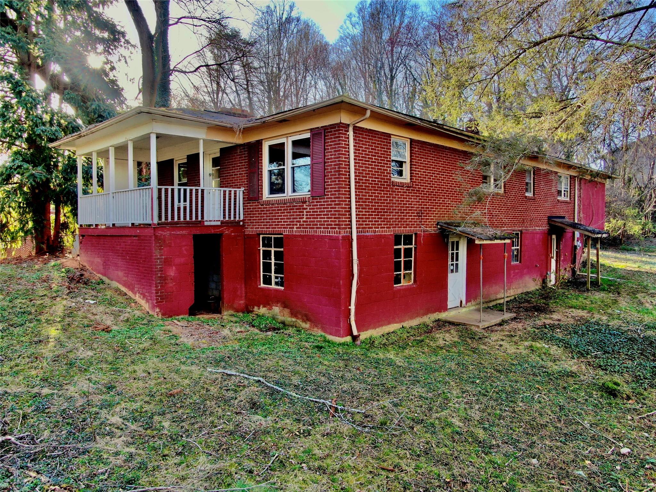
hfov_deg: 69.4
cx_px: 328
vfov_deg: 54.9
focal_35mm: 25
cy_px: 246
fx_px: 474
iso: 100
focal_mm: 4.48
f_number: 2.8
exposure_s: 1/80
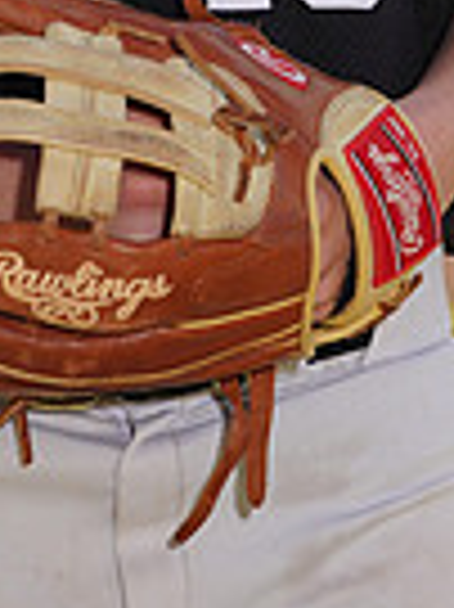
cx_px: 178
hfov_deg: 1.8
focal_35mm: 826
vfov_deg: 2.4
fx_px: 14467
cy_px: -446
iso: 100
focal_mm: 200
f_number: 9
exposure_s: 1/200
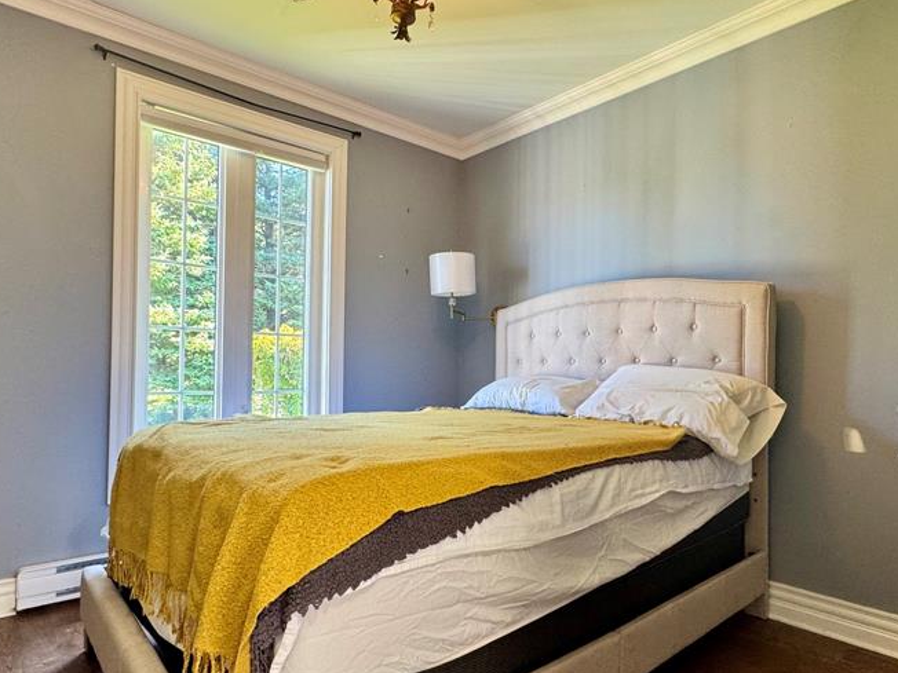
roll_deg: -1.2
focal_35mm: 22
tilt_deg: +0.3
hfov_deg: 76.2
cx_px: 486
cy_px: 370
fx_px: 571
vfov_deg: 61.0
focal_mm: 2.22
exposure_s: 1/60
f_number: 2.2
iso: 160
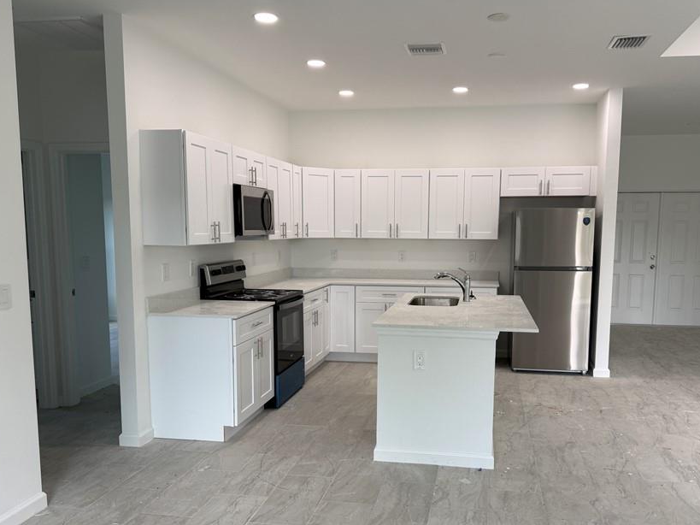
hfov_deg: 59.9
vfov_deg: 46.6
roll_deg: +0.4
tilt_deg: -6.7
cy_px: 307
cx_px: 384
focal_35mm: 30
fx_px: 607
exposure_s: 1/121
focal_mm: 6.76
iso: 64
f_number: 1.78
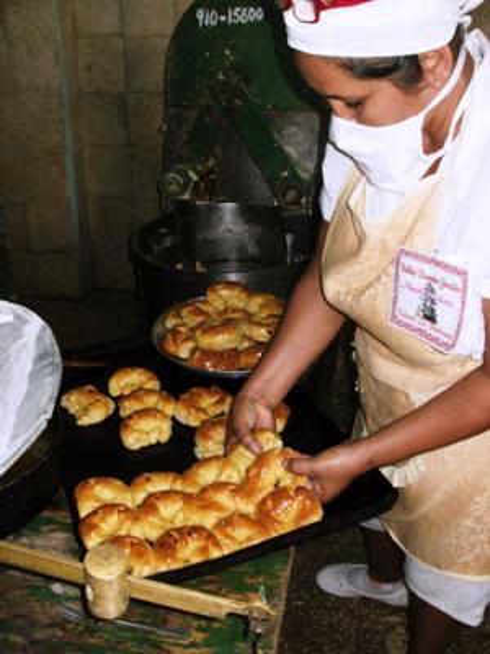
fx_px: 679
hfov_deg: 39.7
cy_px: 327
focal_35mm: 36
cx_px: 245
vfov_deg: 51.4
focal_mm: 6.3
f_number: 3.5
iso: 125
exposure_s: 1/30
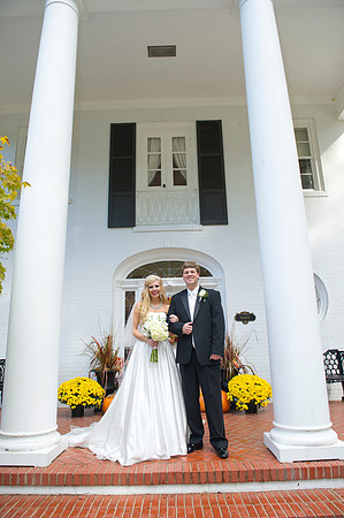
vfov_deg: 73.8
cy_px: 259
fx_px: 345
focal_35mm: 24
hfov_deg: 53.0
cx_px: 172
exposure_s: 1/200
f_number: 5
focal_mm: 24
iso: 400
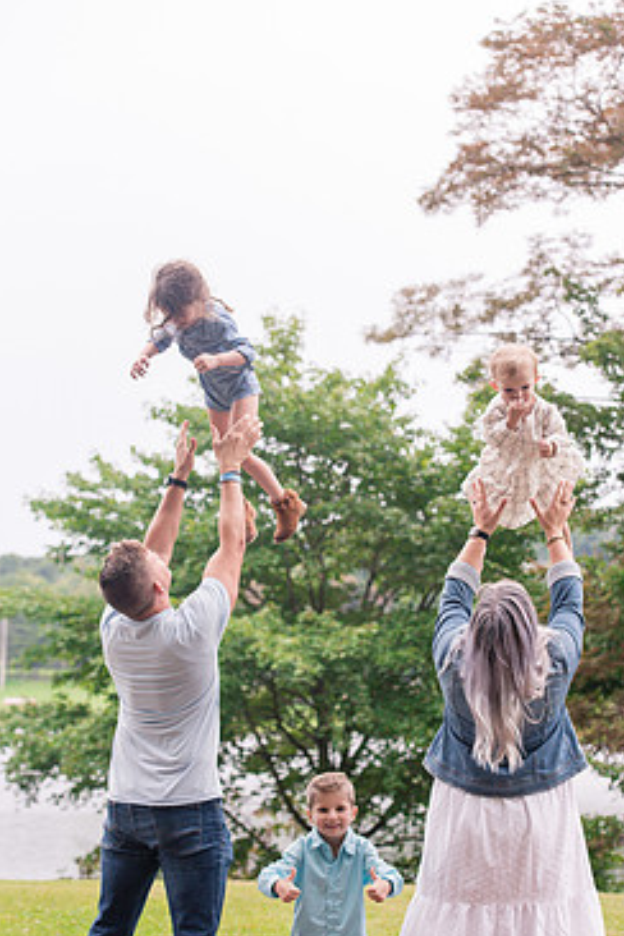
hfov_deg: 15.9
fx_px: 2236
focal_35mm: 86
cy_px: 545
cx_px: 338
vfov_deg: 23.6
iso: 1000
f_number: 4.5
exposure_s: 1/800
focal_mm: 70
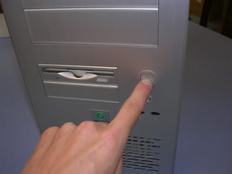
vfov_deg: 37.7
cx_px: 116
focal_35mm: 38
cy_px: 87
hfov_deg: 49.0
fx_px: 255
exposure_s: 1/60
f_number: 2.8
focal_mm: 5.8
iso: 50
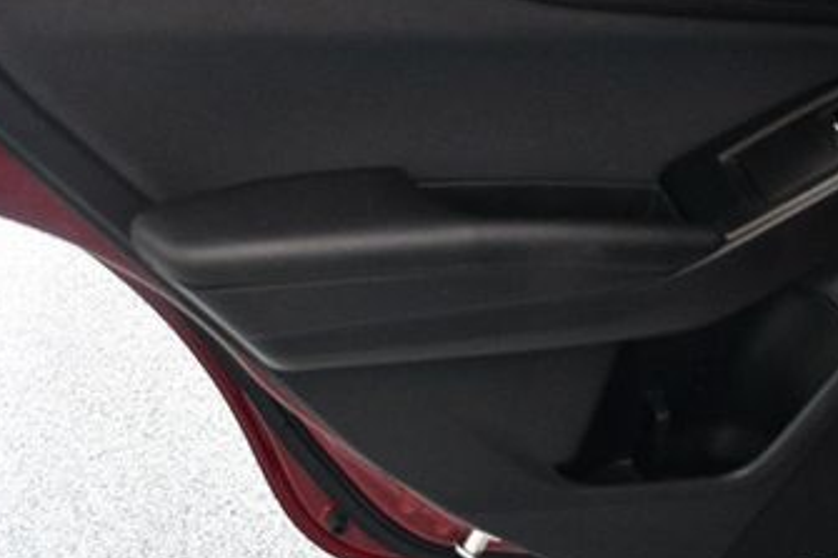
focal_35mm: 65
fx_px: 1512
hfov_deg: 30.8
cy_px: 103
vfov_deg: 20.6
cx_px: 528
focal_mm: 23
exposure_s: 1/125
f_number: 3.8
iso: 3200
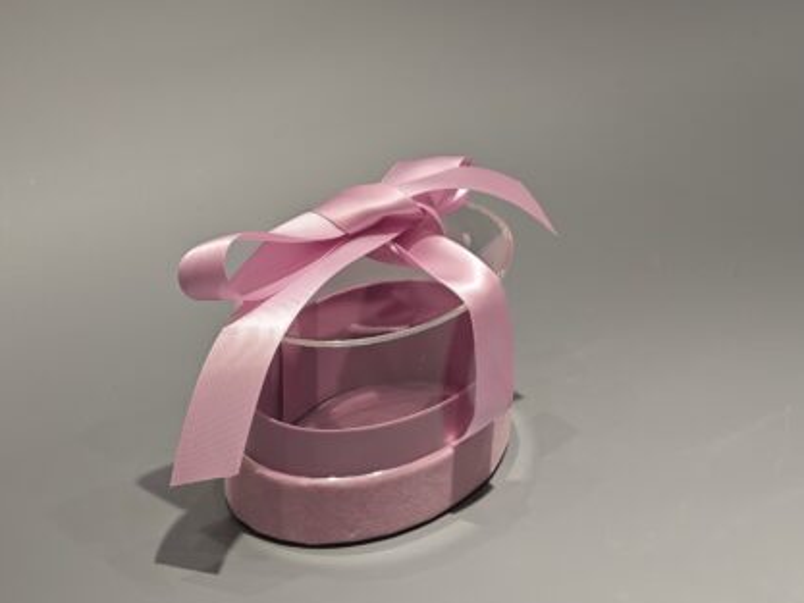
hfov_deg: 17.1
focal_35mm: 115
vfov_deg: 12.9
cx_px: 366
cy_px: 385
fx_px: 2672
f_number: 2
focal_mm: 10.1
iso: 125
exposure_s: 1/100
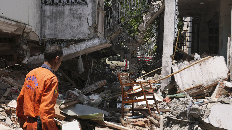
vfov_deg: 26.5
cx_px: 79
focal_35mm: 45
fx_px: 277
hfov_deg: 44.9
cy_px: 66
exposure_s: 1/800
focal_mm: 24
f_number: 7.1
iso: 200
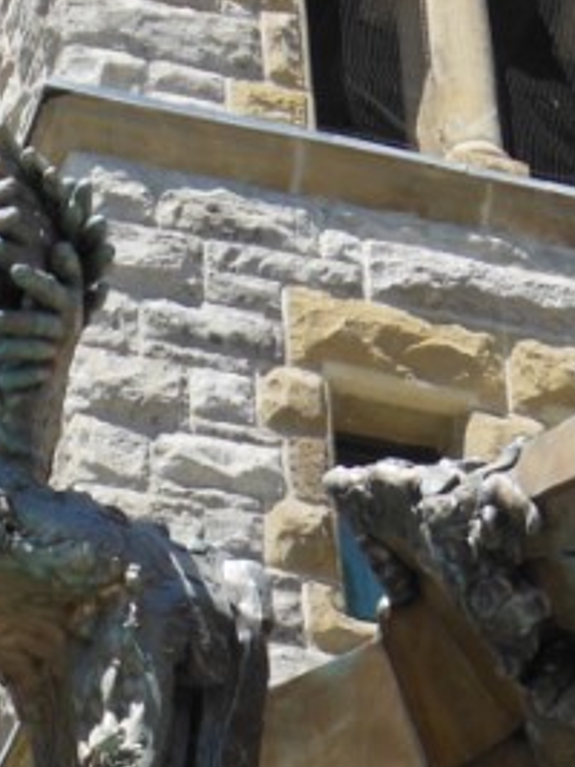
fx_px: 3657
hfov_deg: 8.9
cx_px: -40
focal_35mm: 165
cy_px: 1181
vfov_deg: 11.4
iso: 125
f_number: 3.8
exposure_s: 1/500
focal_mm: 7.7
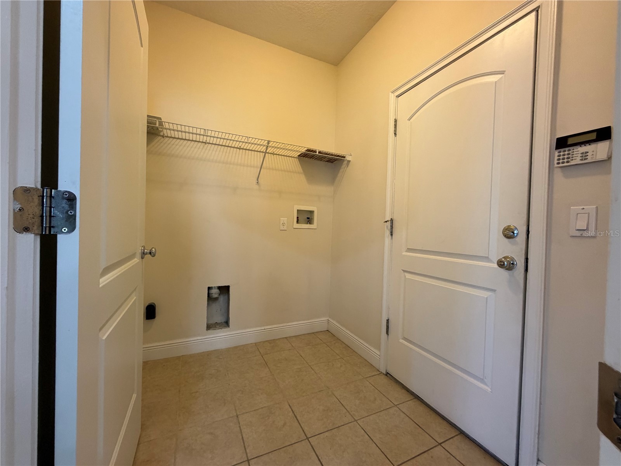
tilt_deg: -1.4
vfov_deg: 85.7
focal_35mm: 14
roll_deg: -1.6
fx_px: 251
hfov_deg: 102.1
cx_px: 310
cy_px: 233
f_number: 2.2
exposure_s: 1/60
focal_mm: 2.22
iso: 250
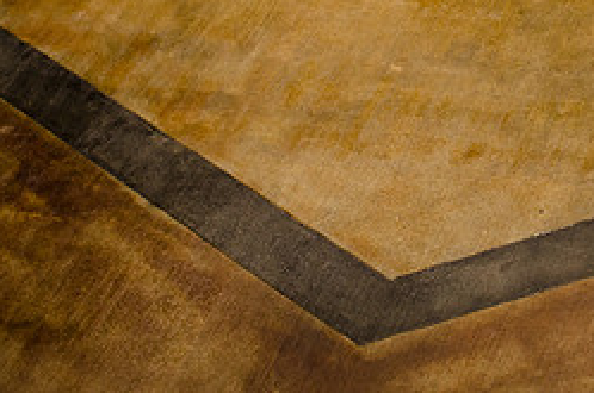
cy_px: -62
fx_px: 1729
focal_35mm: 105
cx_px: 630
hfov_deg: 18.8
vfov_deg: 12.7
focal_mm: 30
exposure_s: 1/160
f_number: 2.2
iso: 1000
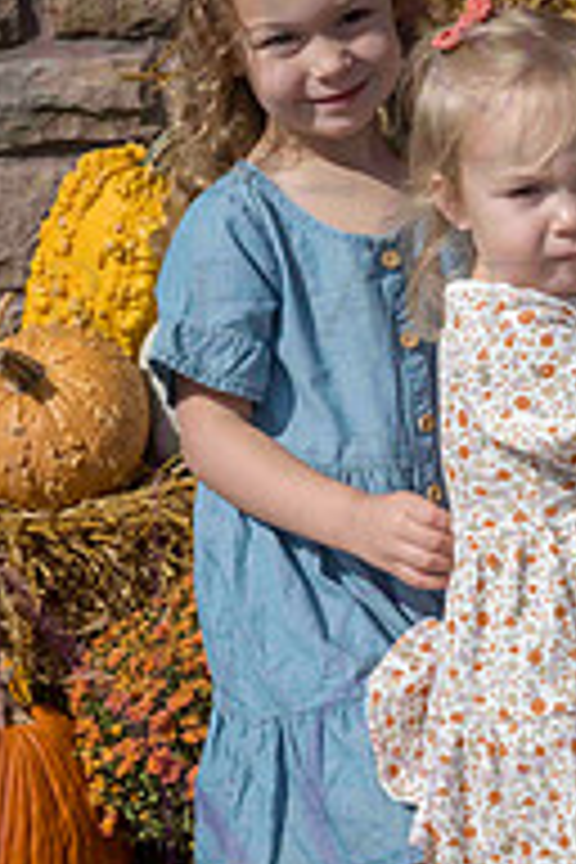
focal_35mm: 199
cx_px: 486
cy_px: 459
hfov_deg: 6.9
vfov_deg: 10.3
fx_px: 4776
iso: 400
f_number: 16
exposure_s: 1/400
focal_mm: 85
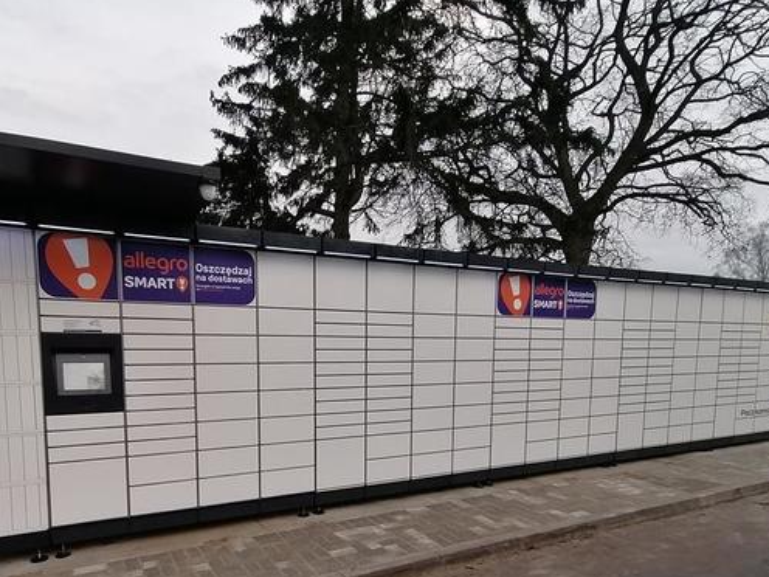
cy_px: 398
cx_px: 343
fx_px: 533
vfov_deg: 55.3
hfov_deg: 71.4
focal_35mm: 24
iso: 50
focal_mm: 2.7
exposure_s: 1/139
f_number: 2.4
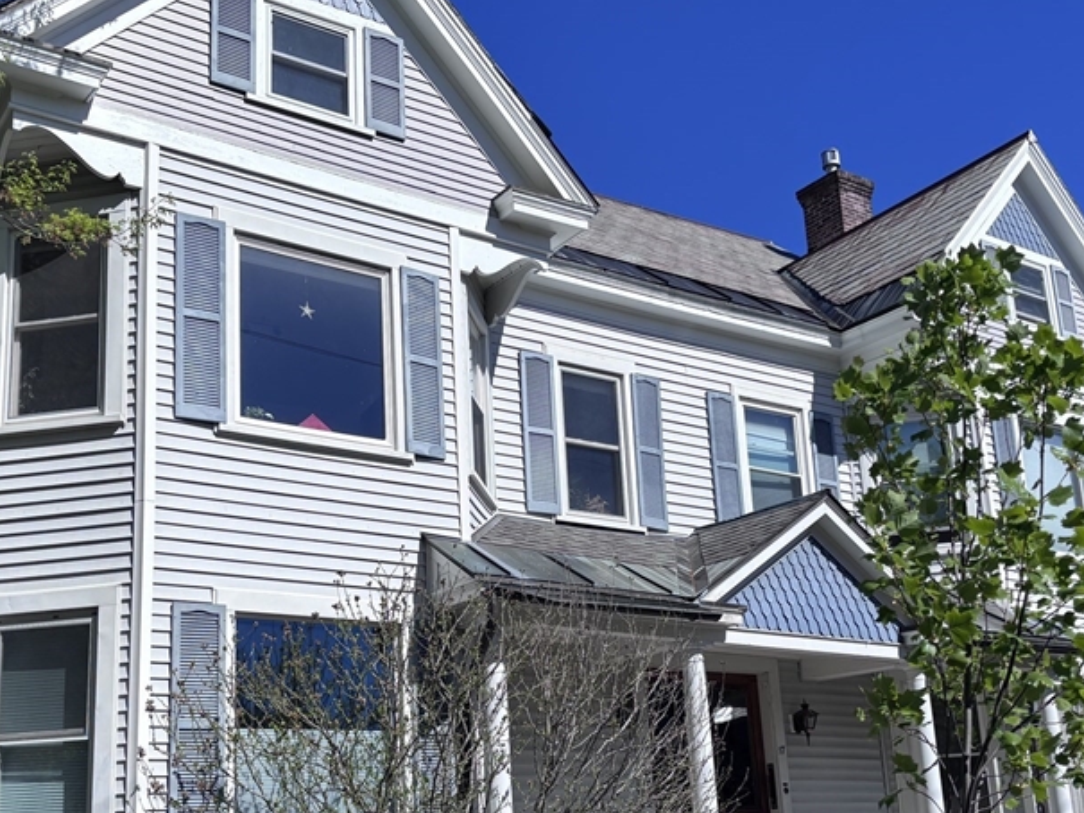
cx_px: 493
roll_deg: +3.1
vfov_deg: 32.6
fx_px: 1378
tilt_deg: +14.3
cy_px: 537
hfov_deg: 42.9
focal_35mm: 44
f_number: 1.6
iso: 50
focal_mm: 5.96
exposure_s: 1/6329
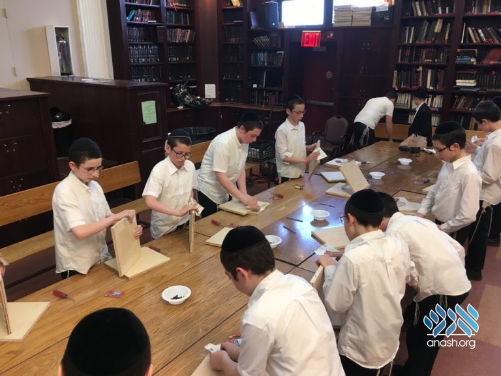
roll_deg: +0.1
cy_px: 188
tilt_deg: -20.8
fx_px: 420
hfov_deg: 61.7
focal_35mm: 29
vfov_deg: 48.2
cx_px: 250
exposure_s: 1/30
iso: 50
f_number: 2.2
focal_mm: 4.15
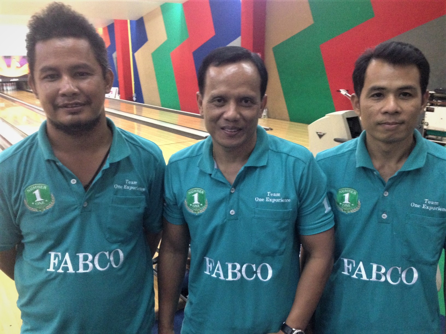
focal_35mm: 33
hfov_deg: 55.4
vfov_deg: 42.9
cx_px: 223
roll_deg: +0.5
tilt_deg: -14.0
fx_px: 425
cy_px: 167
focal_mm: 4.12
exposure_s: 1/15
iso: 500
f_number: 2.4
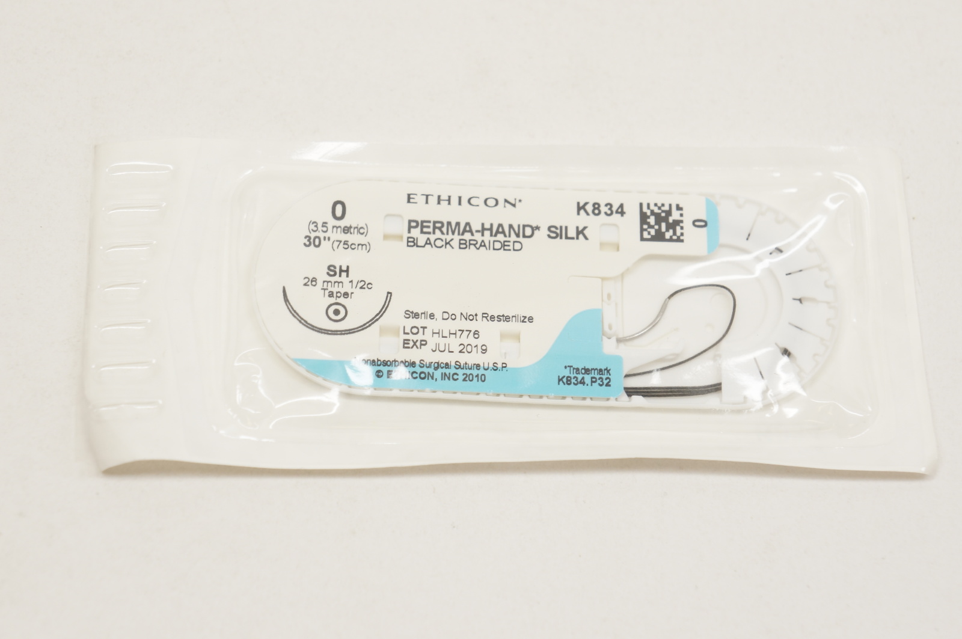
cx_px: 481
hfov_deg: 26.0
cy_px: 320
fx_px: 2082
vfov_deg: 17.5
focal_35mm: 78
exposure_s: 1/80
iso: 400
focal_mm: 52
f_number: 6.3
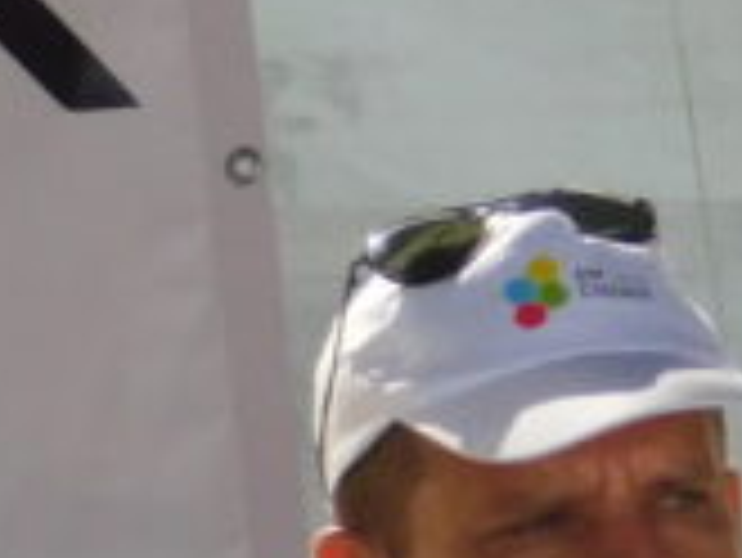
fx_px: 39169
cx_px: 333
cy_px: 1197
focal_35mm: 1826
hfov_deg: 1.1
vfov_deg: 0.8
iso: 200
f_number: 5.7
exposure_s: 1/250
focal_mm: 52.2
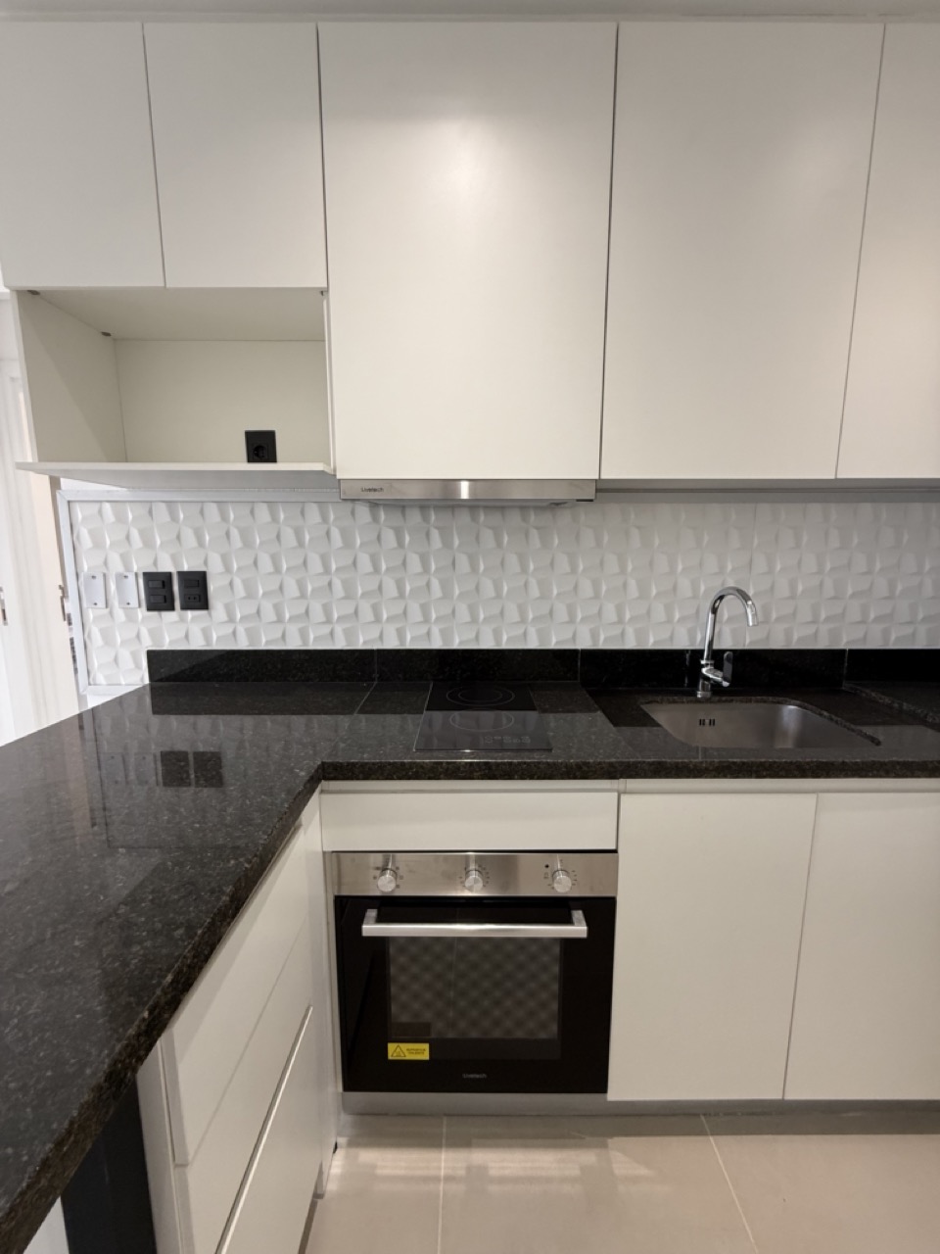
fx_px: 507
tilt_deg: -7.9
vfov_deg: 102.1
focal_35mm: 14
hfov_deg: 85.7
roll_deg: -0.4
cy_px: 627
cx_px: 470
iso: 160
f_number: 2.2
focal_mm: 2.22
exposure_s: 1/99
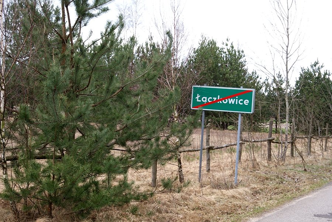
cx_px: 166
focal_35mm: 90
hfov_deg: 22.6
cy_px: 111
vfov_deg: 15.2
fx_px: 831
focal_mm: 60
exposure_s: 1/100
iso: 100
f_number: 5.6
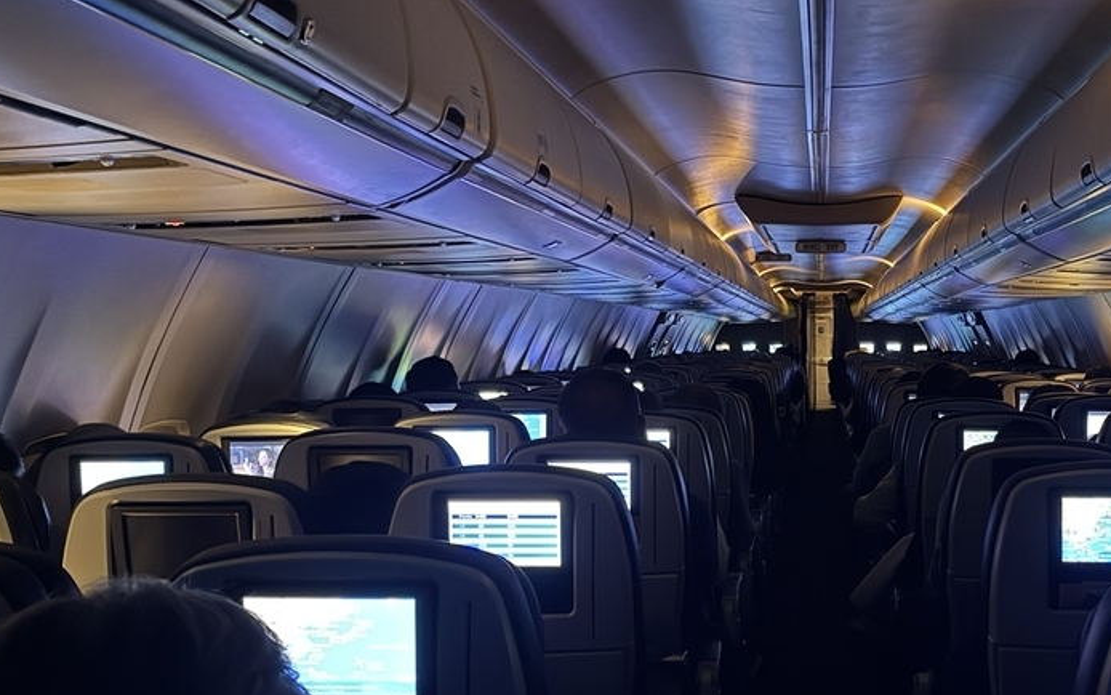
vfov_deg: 29.2
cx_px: 813
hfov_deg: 44.0
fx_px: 1332
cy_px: 399
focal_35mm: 44
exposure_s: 1/9
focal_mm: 6.76
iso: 1250
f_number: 1.78
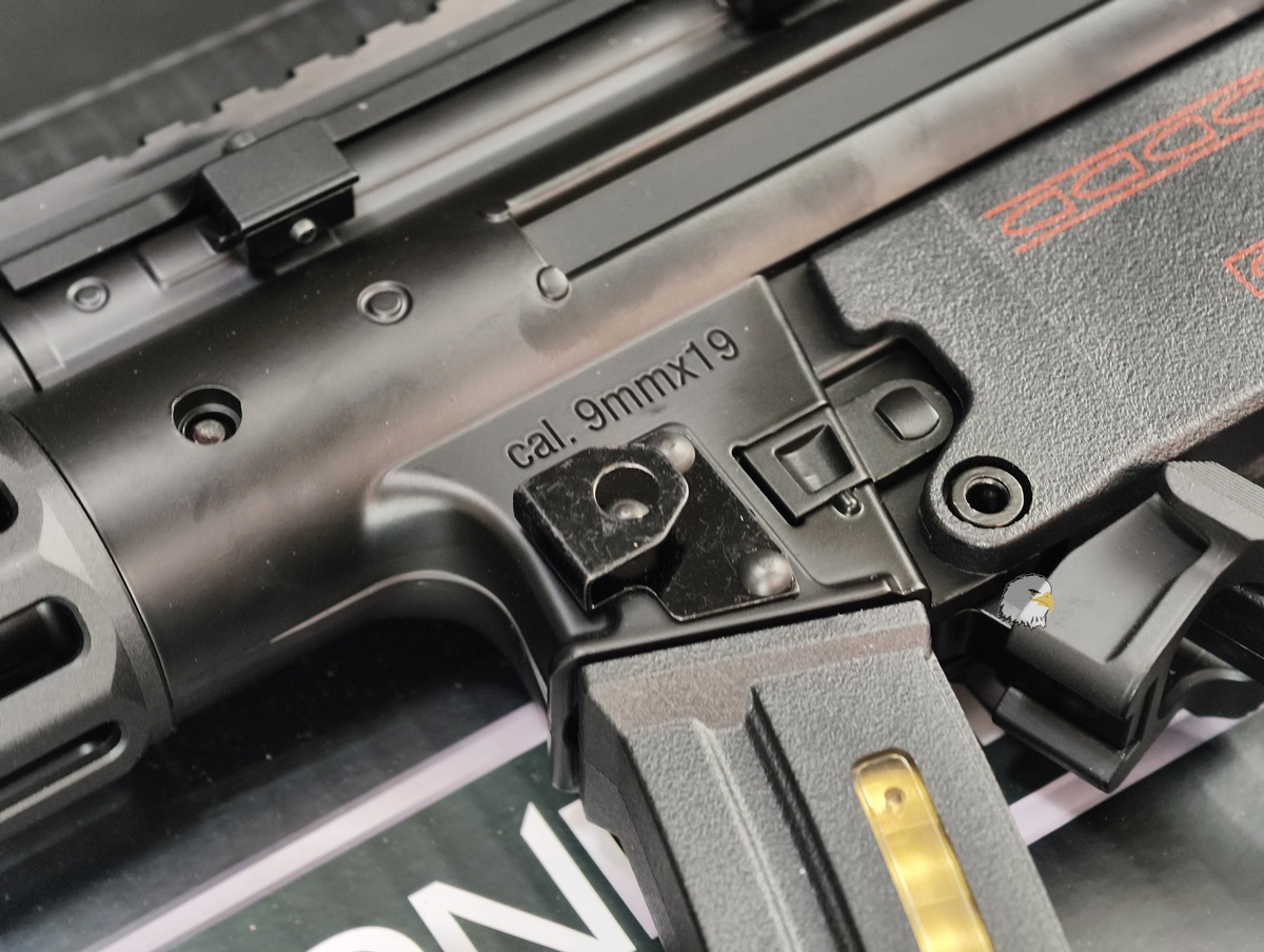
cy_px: 476
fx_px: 3109
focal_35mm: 85
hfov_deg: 23.0
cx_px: 632
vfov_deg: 17.4
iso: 945
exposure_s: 1/10
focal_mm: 22.48
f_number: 2.67
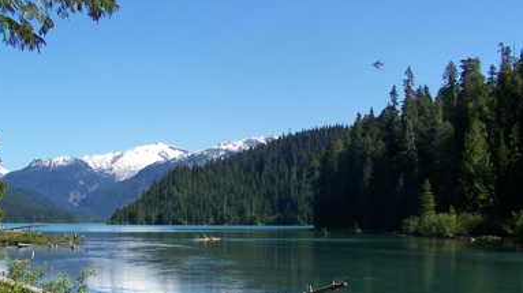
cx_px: 245
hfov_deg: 38.5
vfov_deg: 22.0
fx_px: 748
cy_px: 209
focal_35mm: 54
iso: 80
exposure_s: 1/640
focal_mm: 6.3
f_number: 4
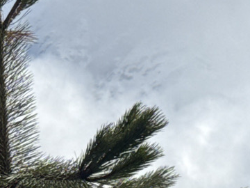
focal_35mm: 267
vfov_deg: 5.6
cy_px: 164
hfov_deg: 7.4
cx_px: -21
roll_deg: +2.5
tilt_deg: +6.7
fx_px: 1928
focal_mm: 6.76
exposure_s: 1/11364
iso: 64
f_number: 1.78
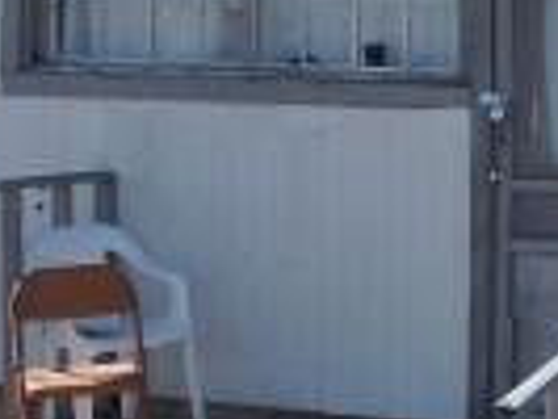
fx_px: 3888
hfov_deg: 8.1
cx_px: 613
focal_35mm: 241
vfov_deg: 6.1
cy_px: -218
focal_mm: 8.9
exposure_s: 1/640
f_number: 3.6
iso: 100
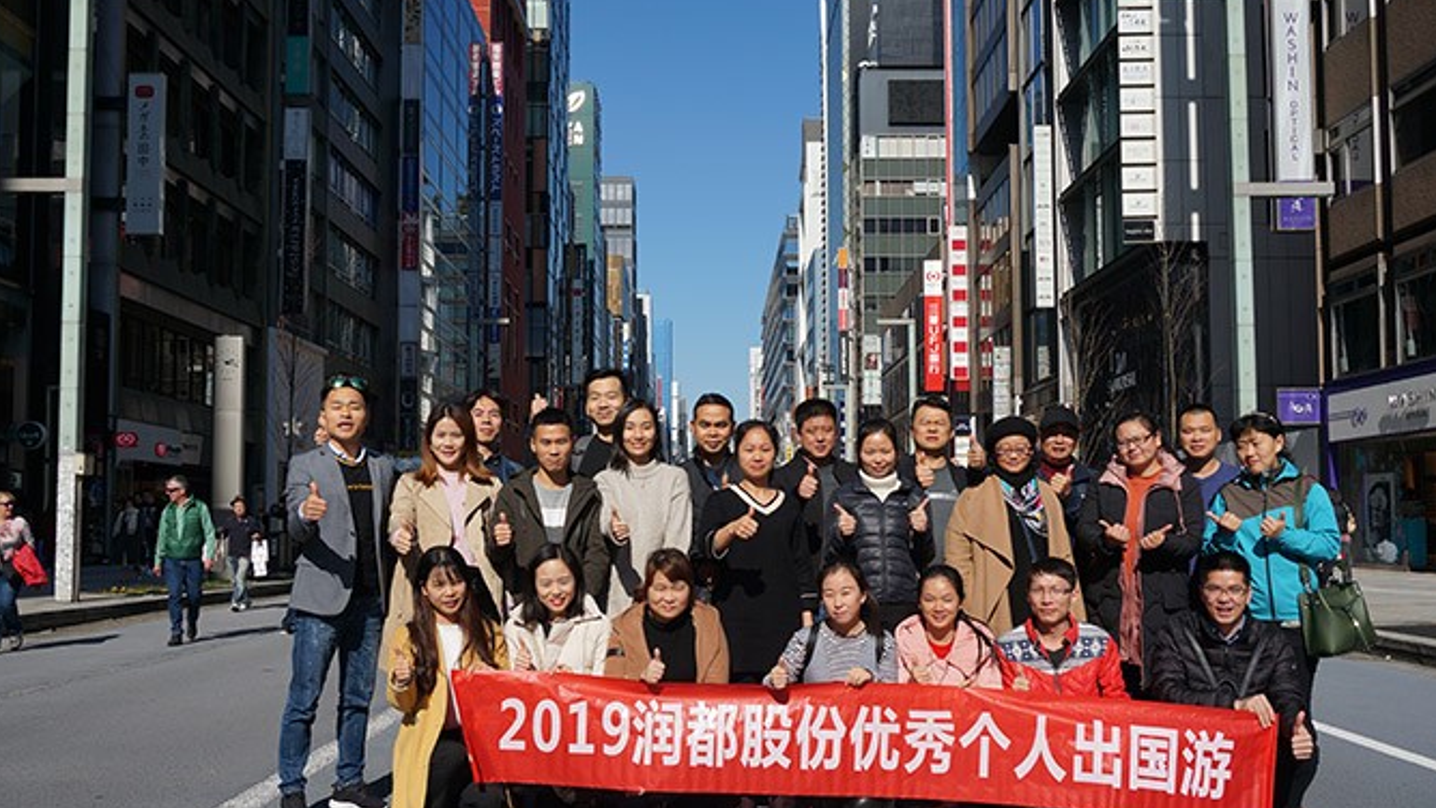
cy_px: 458
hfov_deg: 56.6
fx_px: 1333
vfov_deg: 33.7
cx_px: 715
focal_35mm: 35
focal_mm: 22
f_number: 8
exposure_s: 1/400
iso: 100
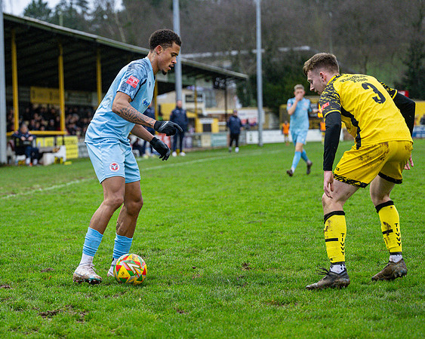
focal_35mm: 112
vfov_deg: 13.8
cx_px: 105
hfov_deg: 17.1
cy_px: 148
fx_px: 1405
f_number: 2.8
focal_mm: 79
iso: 2000
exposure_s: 1/1600
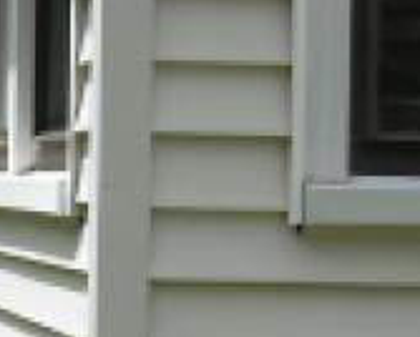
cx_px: -5
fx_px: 2601
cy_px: 353
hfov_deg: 9.2
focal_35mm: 209
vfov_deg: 7.4
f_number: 5.6
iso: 64
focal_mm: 5.7
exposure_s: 1/309
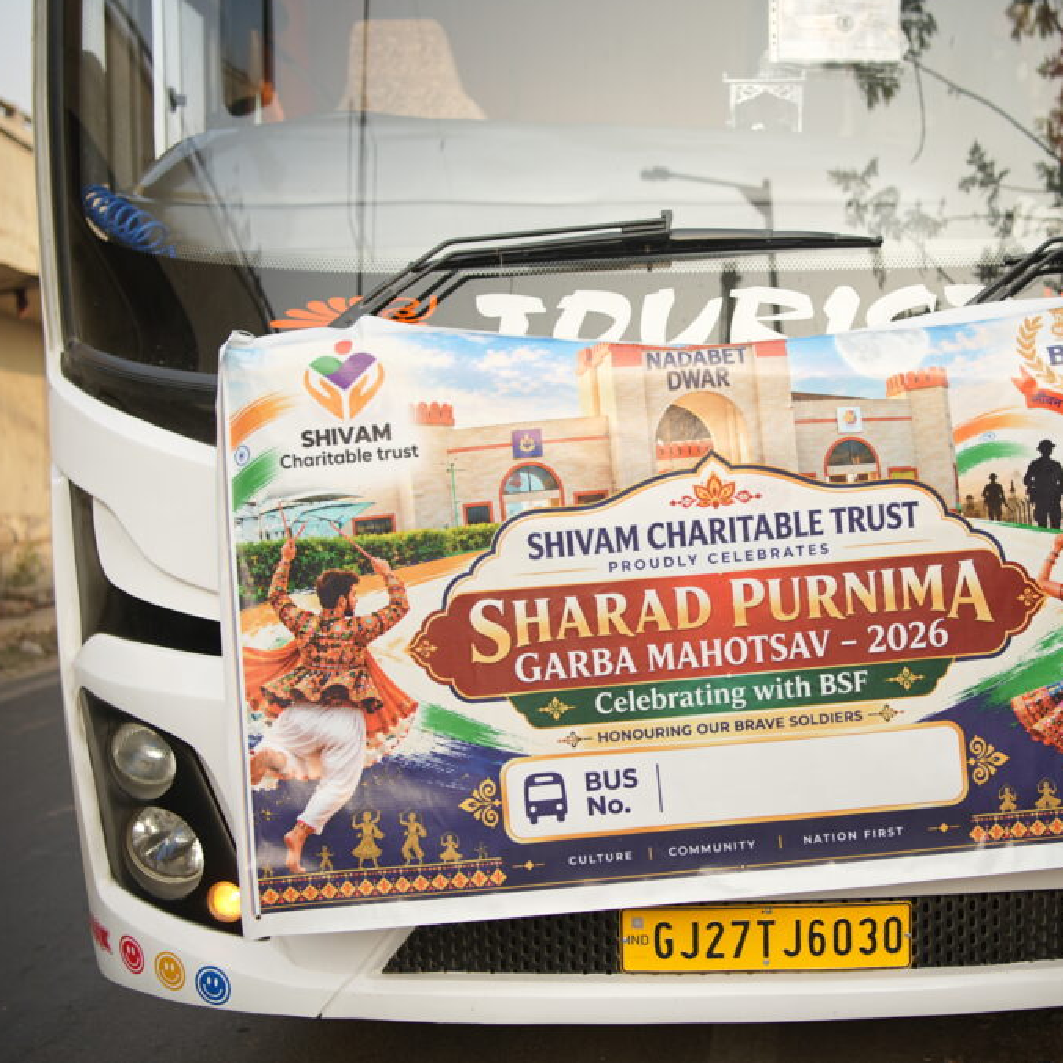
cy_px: 530
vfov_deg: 37.6
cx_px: 710
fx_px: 1563
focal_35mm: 45
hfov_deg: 37.1
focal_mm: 35
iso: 100
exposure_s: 1/250
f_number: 2.8
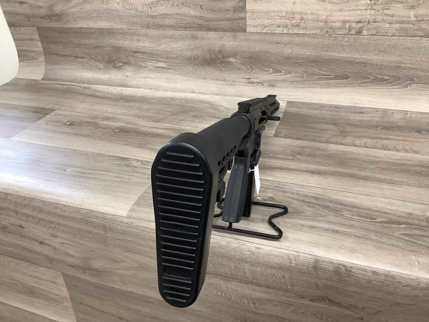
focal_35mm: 31
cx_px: 214
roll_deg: +2.9
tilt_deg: -31.5
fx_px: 384
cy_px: 161
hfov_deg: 58.4
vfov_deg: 45.4
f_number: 2.4
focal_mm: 3.3
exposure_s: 1/60
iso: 125
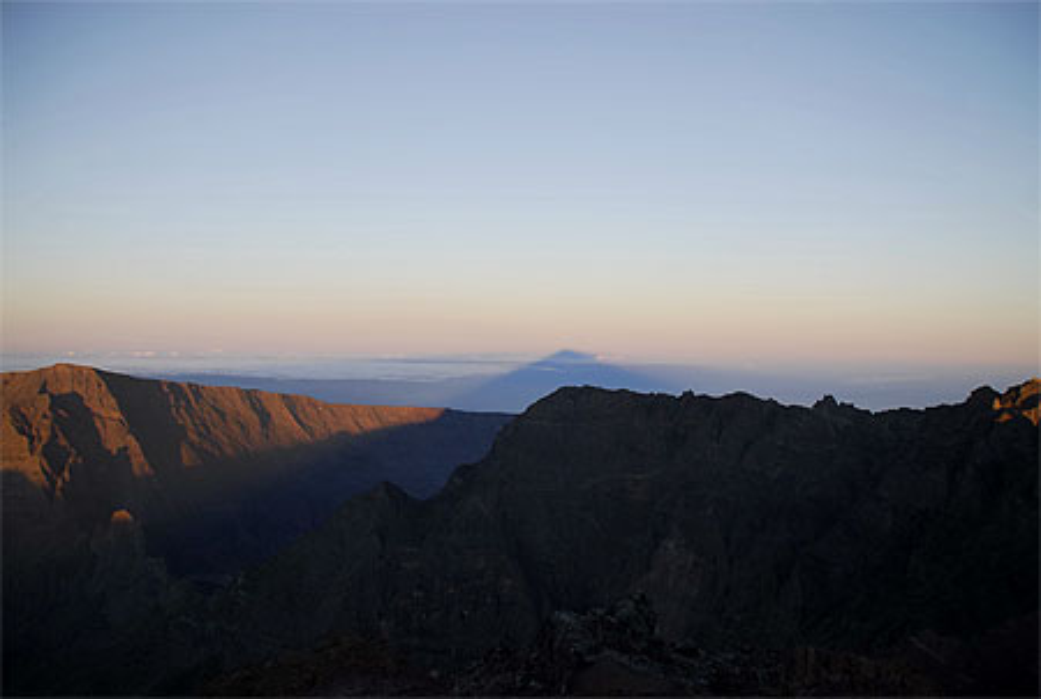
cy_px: 350
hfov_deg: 67.3
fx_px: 782
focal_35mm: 27
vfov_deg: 48.1
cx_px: 520
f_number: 5
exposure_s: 1/90
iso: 100
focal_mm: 18
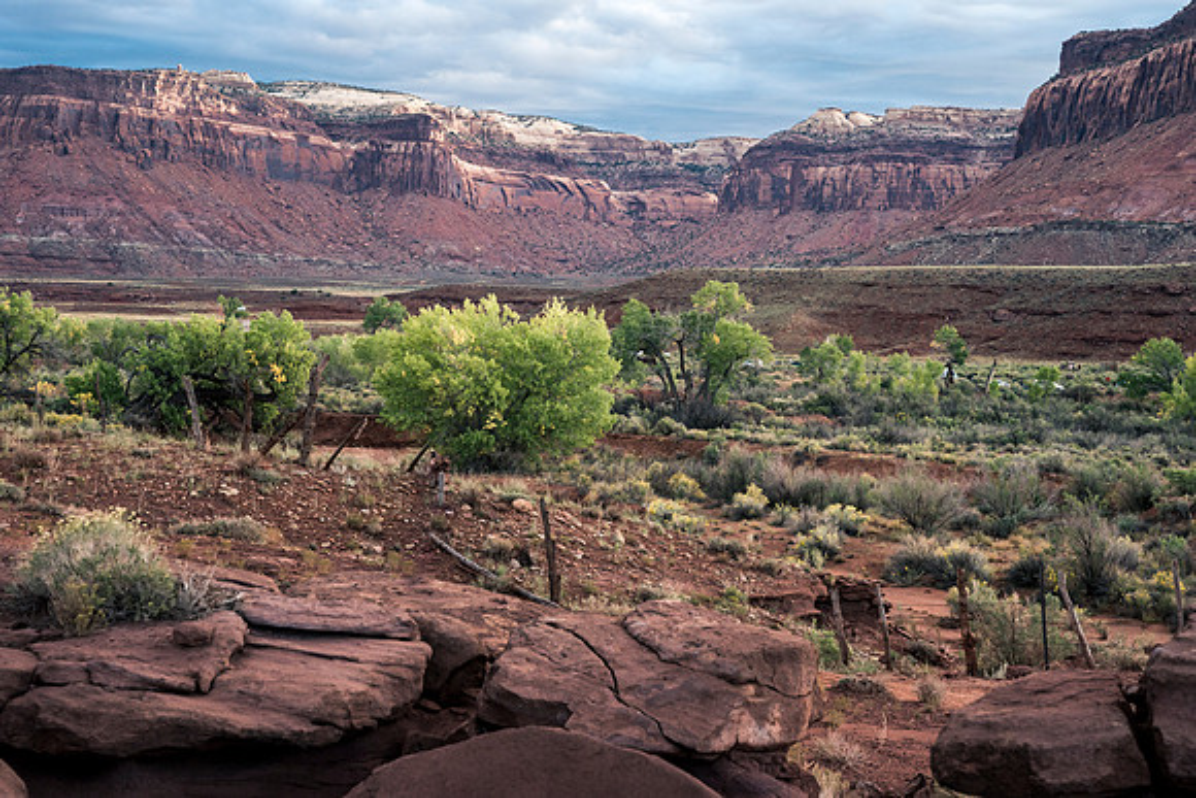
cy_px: 399
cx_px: 606
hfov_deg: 28.2
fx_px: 2382
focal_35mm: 72
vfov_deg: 19.0
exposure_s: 1/250
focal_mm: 70
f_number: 7.1
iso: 1250
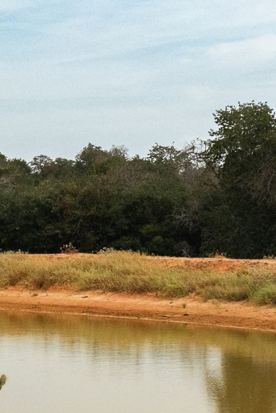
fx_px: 1379
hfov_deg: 11.2
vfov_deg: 17.0
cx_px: -78
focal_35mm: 120
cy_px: 310
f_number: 8
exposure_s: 1/2000
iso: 3200
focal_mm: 30
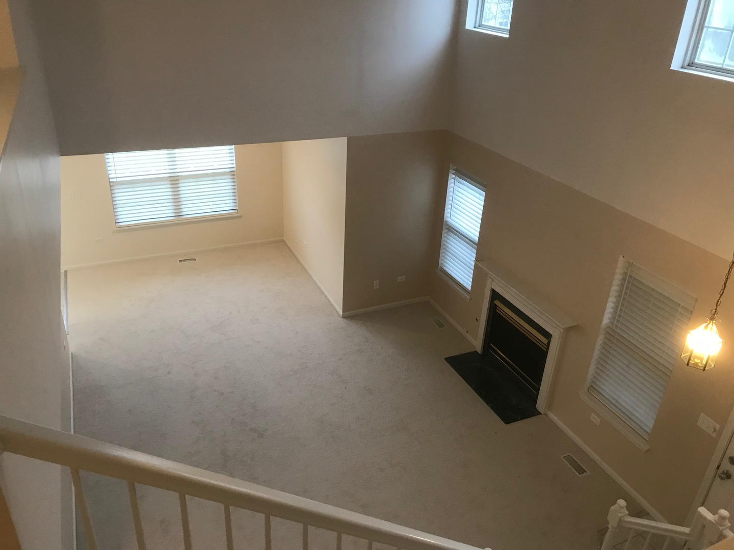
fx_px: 594
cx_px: 367
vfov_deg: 49.7
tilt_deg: -26.8
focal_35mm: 28
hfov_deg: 63.4
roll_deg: -0.9
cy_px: 275
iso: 50
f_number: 1.8
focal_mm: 3.99
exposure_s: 1/15
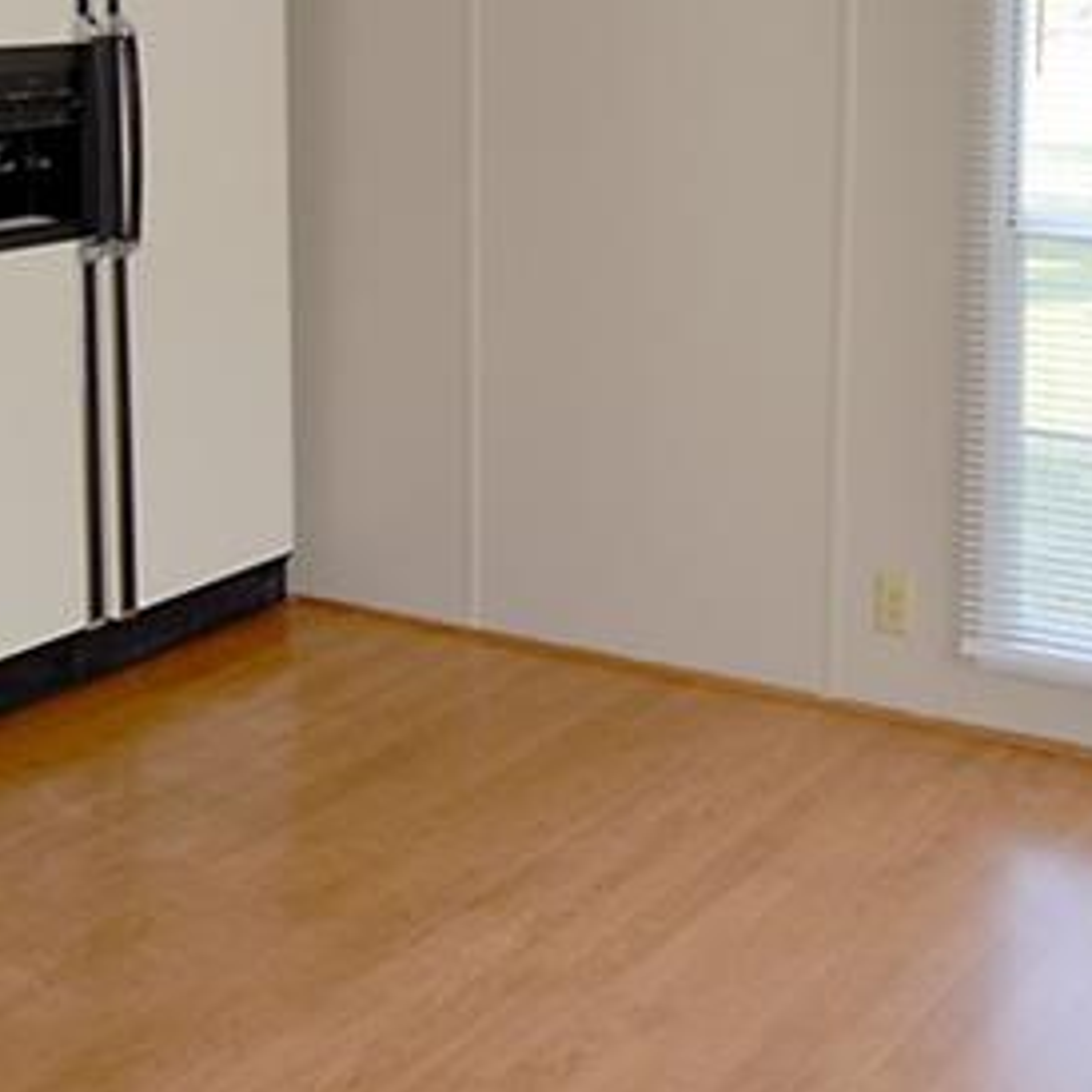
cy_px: 98
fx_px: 2034
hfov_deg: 29.8
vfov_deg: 28.8
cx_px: 761
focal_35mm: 57
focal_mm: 12
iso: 320
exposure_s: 1/125
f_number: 4
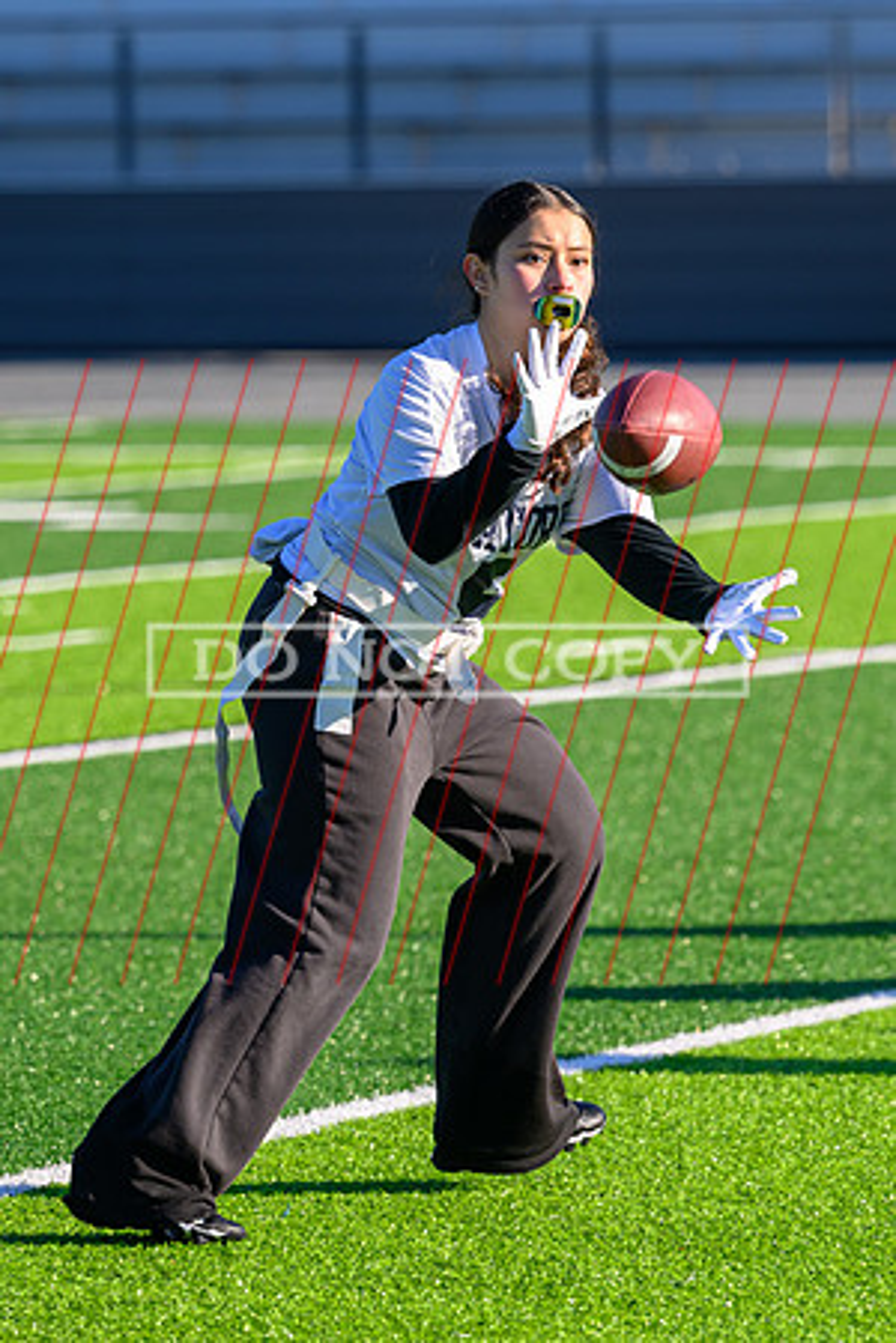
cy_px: 519
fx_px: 9616
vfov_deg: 8.0
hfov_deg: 5.3
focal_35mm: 258
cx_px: 610
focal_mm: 140
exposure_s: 1/1250
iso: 200
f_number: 3.5
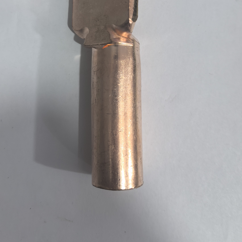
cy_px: 73
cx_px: 100
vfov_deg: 37.0
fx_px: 356
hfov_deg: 37.4
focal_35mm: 45
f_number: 2
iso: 3200
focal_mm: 6.98
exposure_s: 1/586
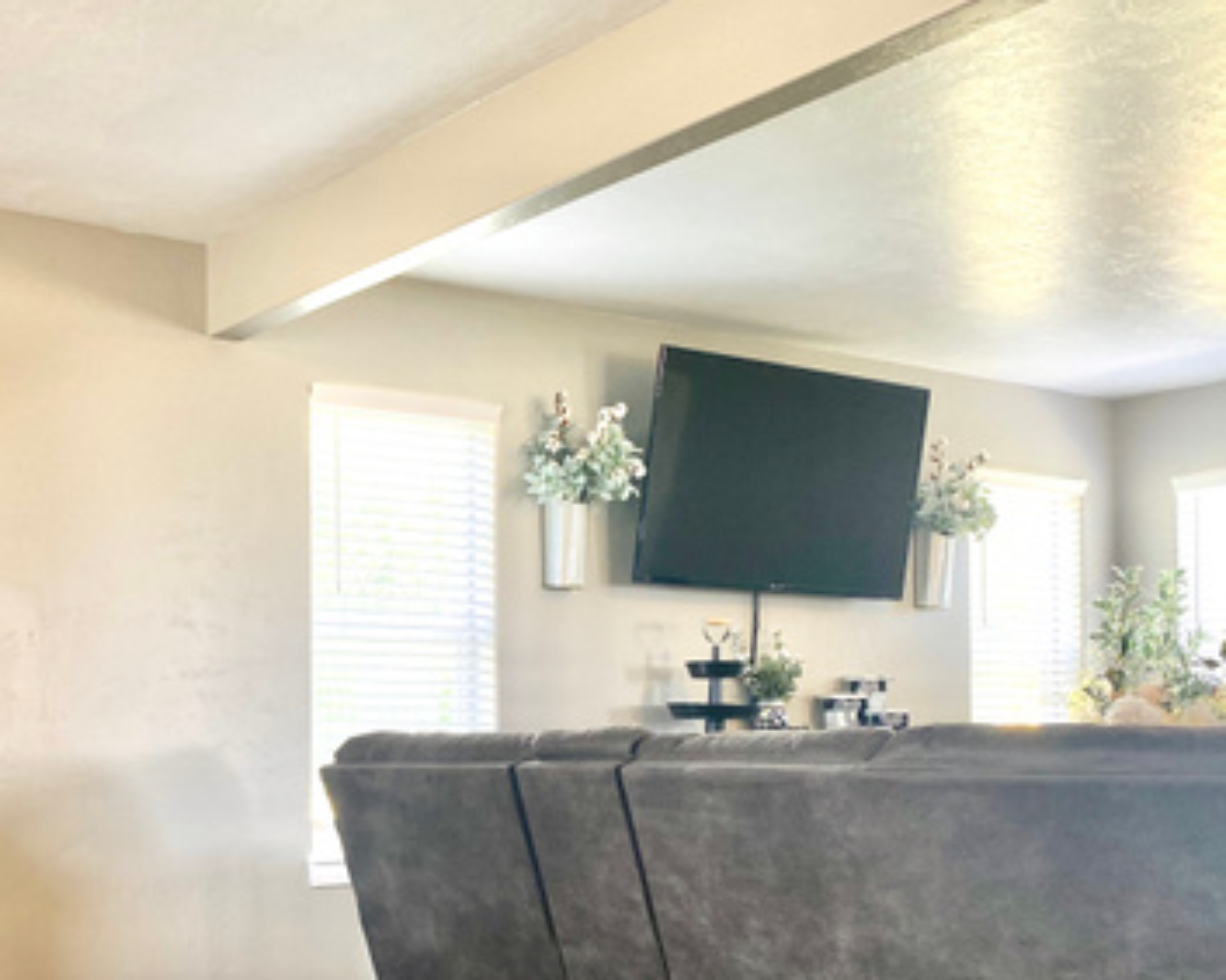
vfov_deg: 32.1
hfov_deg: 38.8
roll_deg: -0.3
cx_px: 240
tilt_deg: +0.9
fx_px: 1668
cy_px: 737
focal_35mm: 46
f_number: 1.8
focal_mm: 4.25
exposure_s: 1/60
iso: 64
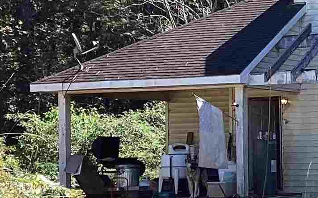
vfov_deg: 9.2
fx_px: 1230
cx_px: 404
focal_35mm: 142
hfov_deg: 14.2
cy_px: 133
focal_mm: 3.3
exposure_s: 1/399
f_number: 2.4
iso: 25
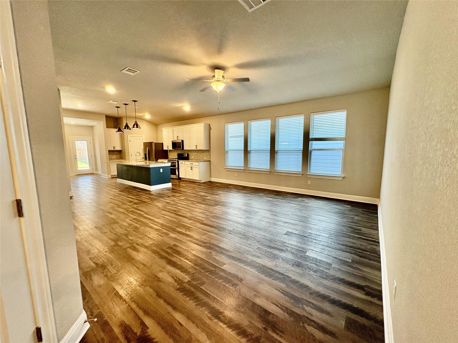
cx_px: 229
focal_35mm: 14
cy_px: 172
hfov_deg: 102.1
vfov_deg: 85.7
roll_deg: +0.7
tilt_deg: -6.1
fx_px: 185
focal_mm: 2.22
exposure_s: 1/60
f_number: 2.2
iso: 160
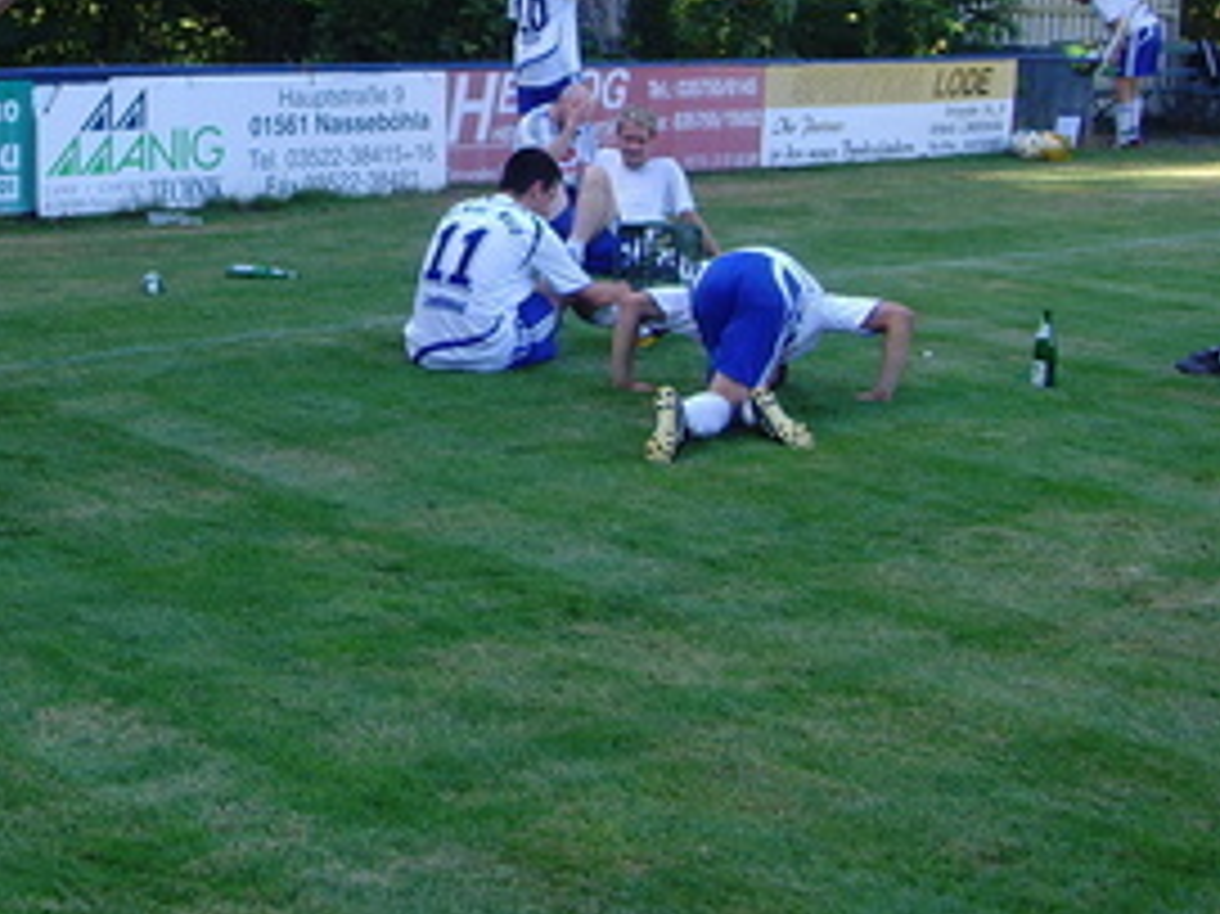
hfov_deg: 26.4
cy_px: 182
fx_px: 2536
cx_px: 180
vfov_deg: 20.2
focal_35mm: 72
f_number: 3.5
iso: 80
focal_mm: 6.6
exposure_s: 1/90
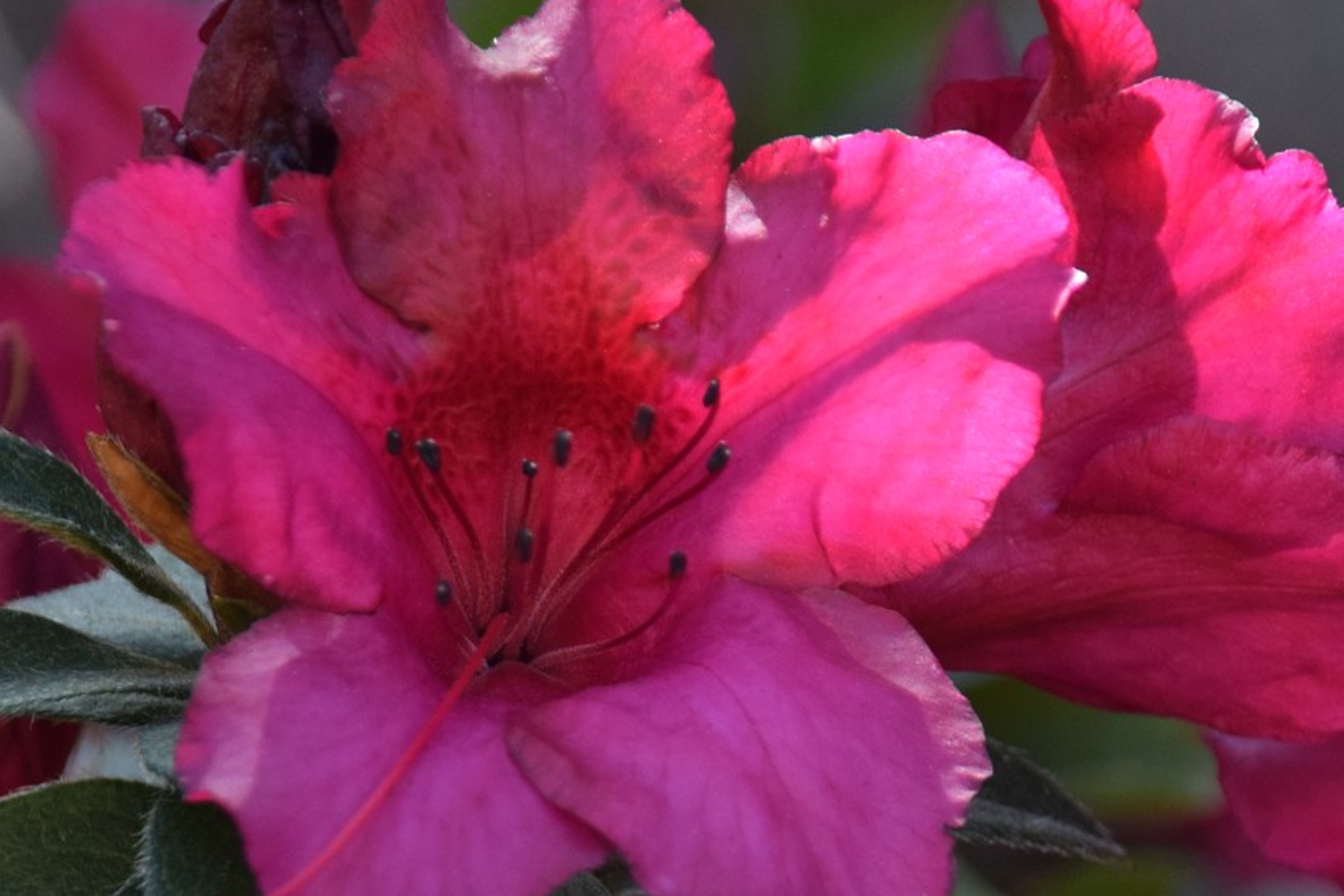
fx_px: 35644
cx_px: 767
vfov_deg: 1.4
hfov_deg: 2.2
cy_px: 631
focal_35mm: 955
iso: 450
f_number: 6.3
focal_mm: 250
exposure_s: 1/250
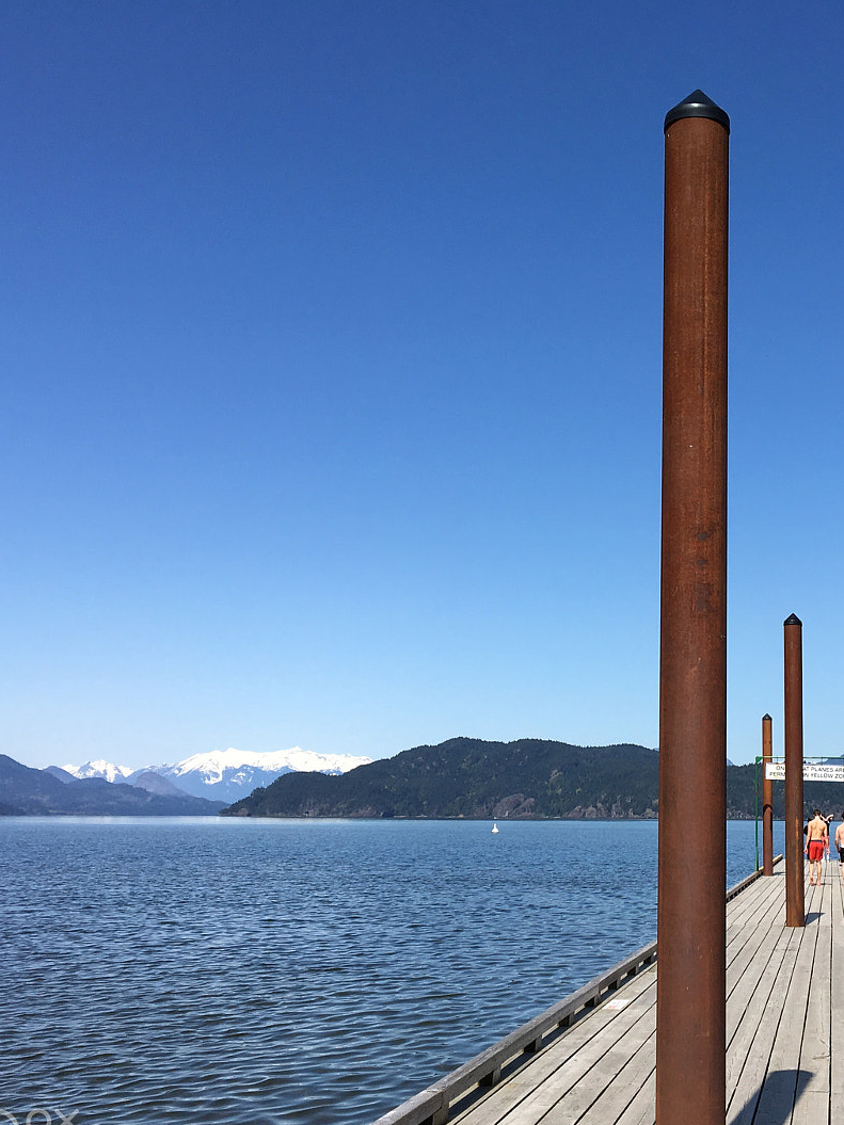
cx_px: 668
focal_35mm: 44
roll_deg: +0.0
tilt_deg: +7.3
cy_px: 633
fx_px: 1431
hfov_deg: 32.0
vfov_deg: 42.9
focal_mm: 4.15
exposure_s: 1/2262
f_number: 2.2
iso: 25
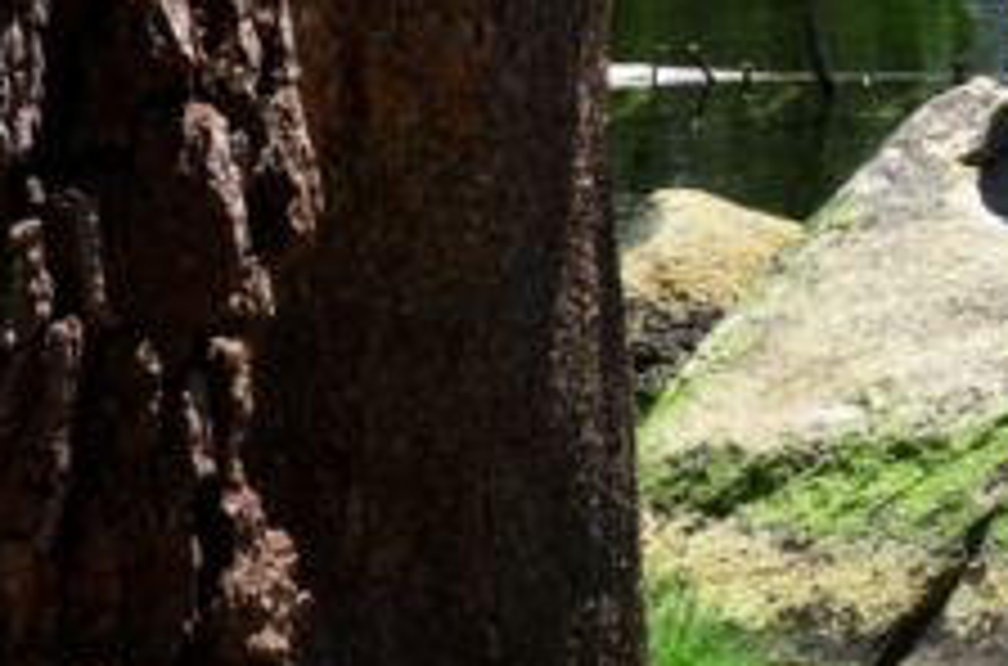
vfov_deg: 6.1
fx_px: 6226
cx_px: 1143
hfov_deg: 9.2
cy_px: 191
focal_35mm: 223
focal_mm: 52
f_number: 16
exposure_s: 1/100
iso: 200
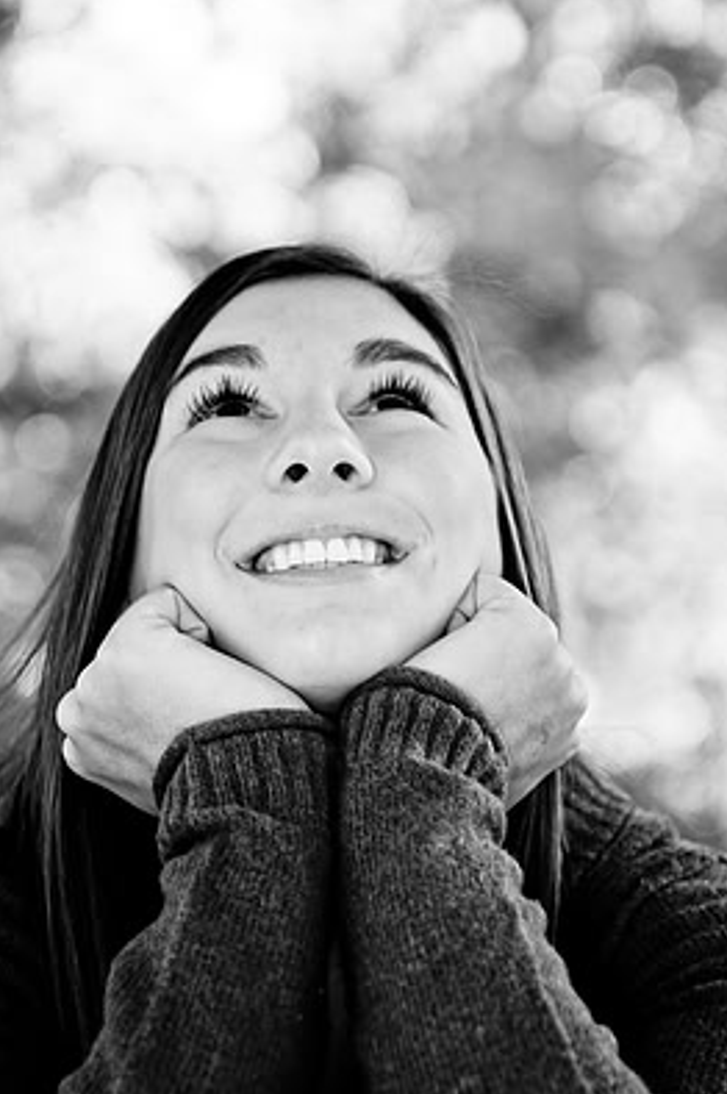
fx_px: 3641
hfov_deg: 11.4
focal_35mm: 120
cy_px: 478
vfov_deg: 17.1
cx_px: 340
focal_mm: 70
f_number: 2.8
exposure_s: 1/200
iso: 100
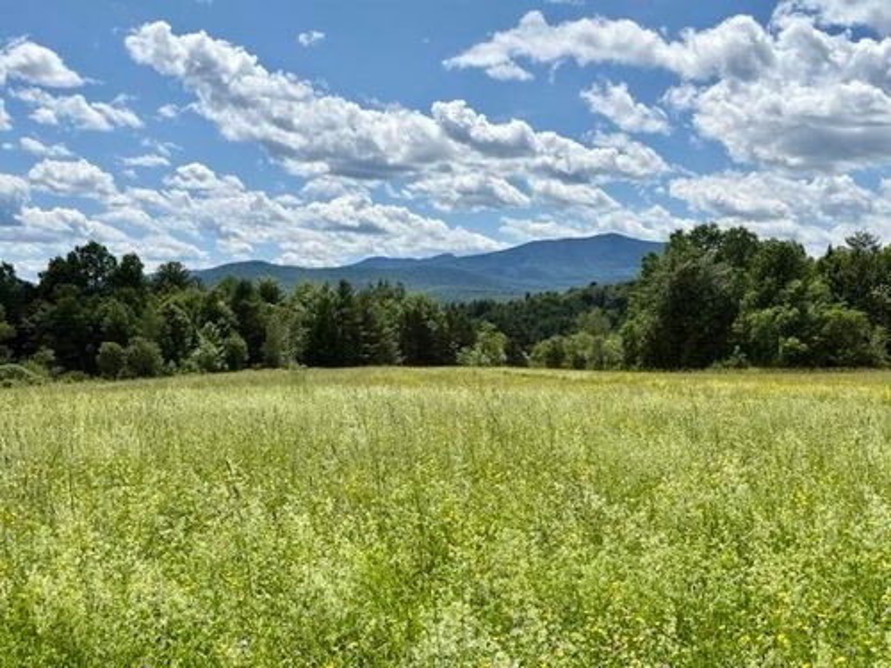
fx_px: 1235
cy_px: 334
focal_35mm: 48
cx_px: 446
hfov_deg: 39.7
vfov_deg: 30.3
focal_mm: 6.76
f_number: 1.78
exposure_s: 1/9901
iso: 100
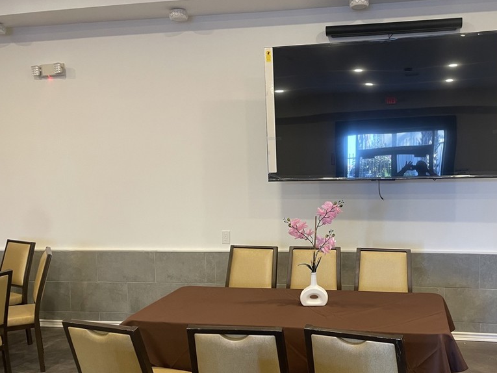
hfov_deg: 53.2
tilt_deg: -4.1
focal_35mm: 34
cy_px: 201
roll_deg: +1.8
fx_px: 488
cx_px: 319
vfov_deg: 41.8
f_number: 1.6
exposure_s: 1/59
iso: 160
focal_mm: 4.2
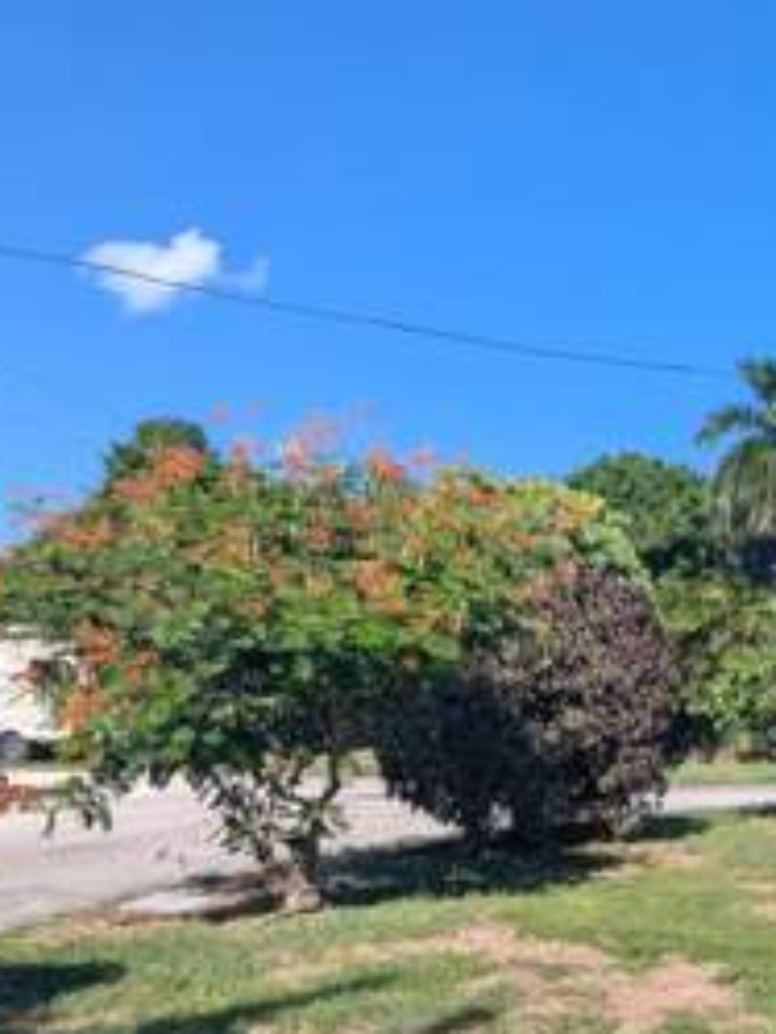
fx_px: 1224
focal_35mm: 41
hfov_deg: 32.9
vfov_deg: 44.1
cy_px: 791
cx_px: 735
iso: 49
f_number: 2.2
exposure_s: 1/1227
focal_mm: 2.35
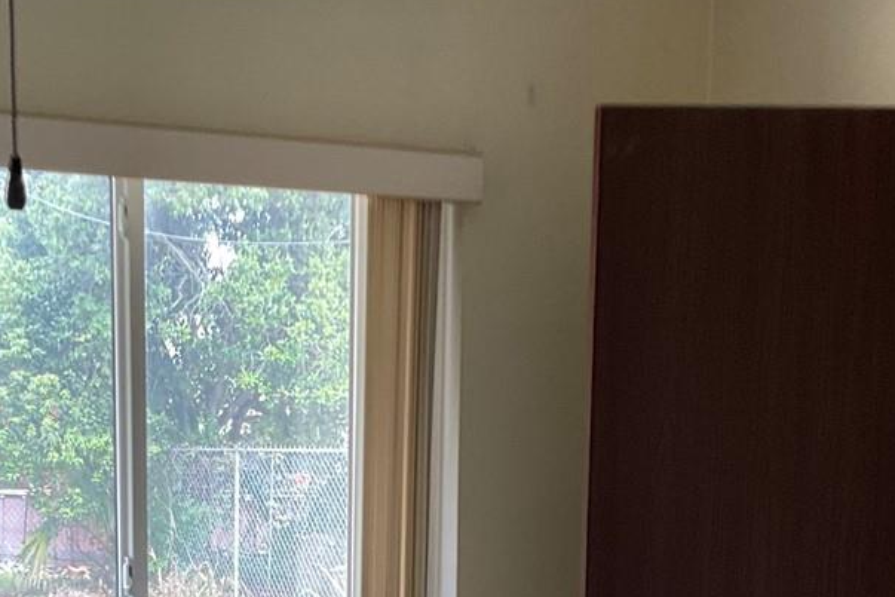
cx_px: 272
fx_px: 1989
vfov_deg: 16.2
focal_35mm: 80
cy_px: 757
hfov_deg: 25.2
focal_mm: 3
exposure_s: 1/60
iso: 40
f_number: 1.8
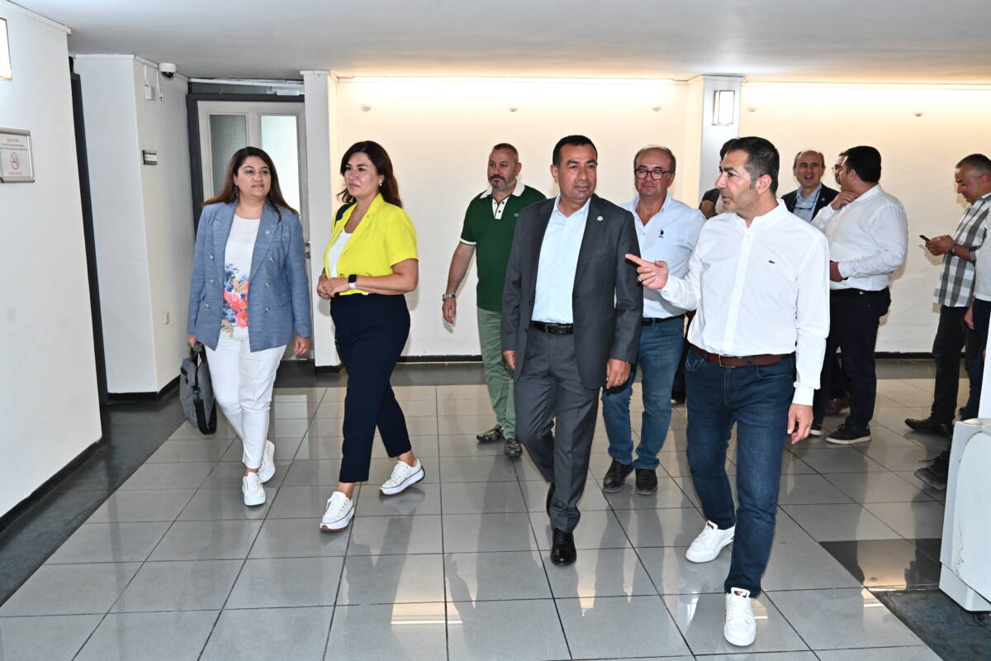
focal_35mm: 28
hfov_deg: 65.5
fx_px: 771
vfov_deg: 46.4
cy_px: 330
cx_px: 496
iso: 1600
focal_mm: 28
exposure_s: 1/125
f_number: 6.3
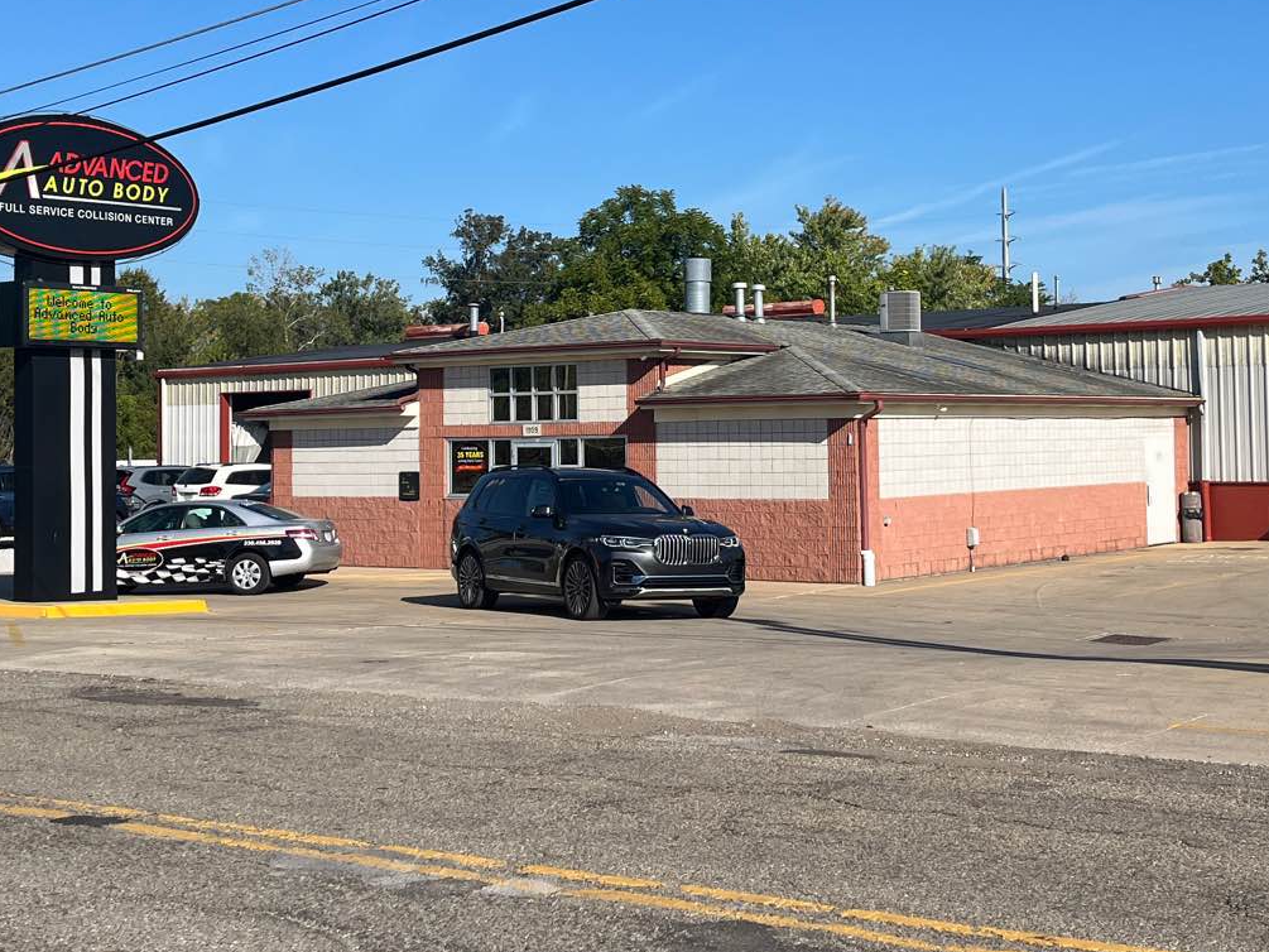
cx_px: 722
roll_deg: +1.2
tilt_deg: +3.0
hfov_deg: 36.1
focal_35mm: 53
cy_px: 345
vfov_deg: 27.4
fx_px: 1943
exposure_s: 1/4484
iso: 50
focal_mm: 5.1
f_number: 1.6
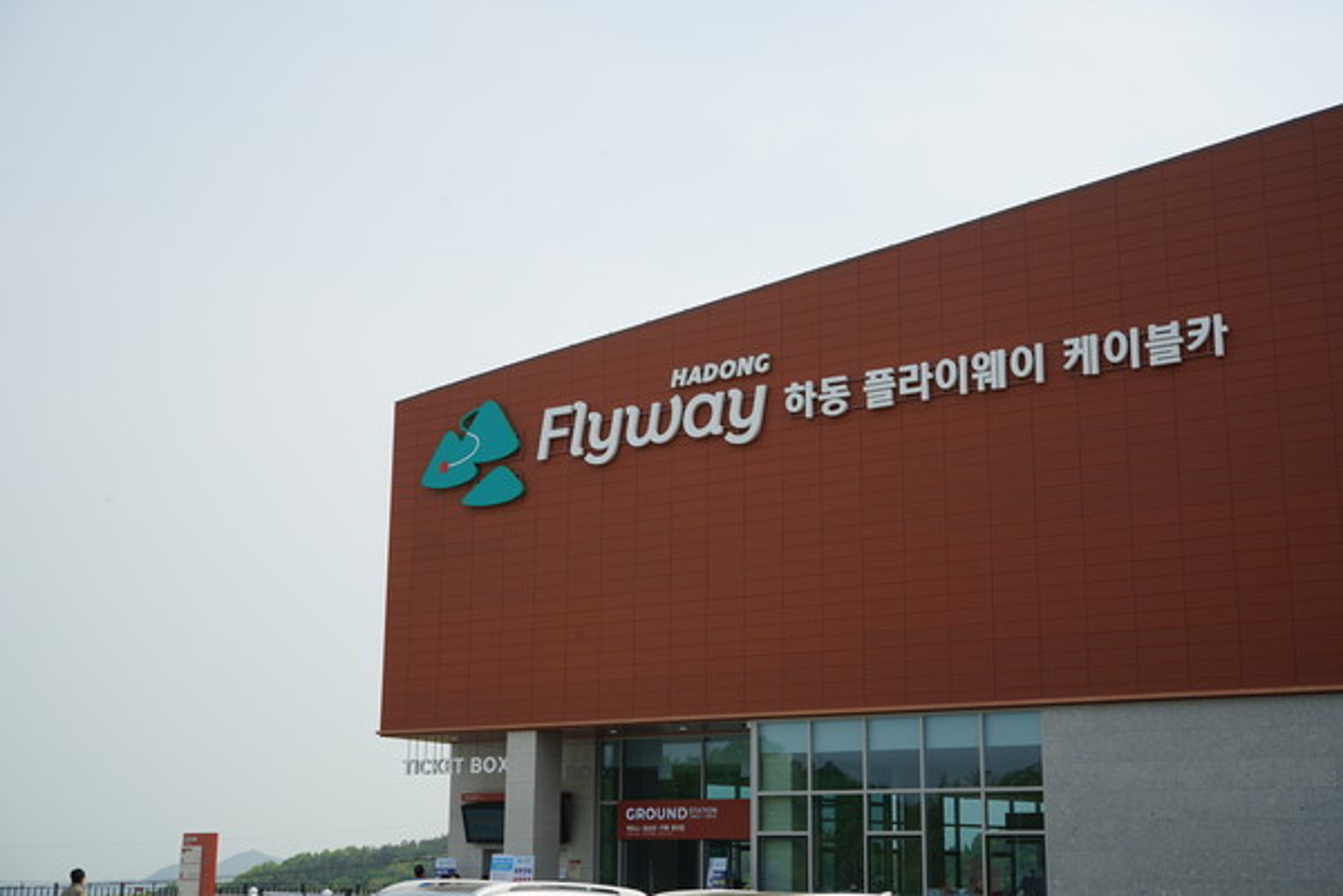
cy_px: 448
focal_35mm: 48
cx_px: 672
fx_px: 1791
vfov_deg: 28.1
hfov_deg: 41.1
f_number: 11
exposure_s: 1/125
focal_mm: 48
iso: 100
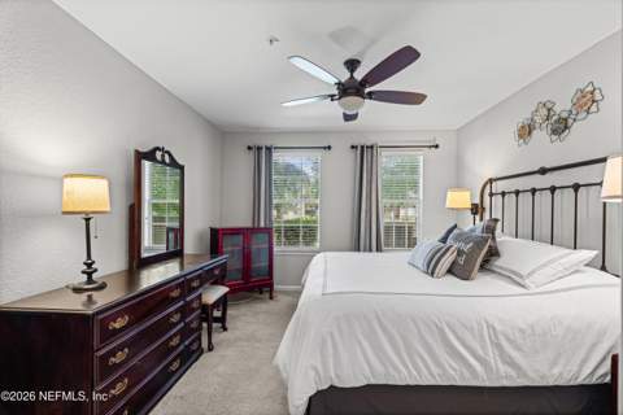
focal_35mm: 16
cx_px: 312
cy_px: 208
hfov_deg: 95.0
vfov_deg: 72.1
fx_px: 286
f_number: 9
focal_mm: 16.5
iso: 250
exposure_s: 1.3
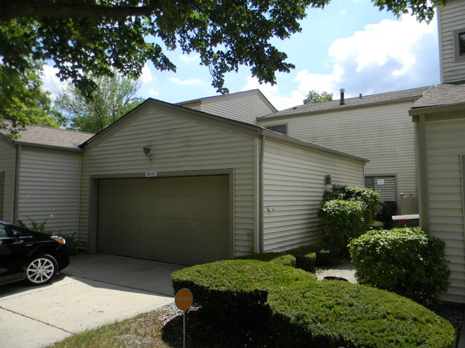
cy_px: 174
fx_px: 376
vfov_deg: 49.7
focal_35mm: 28
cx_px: 232
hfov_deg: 63.4
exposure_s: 1/207
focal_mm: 5
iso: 80
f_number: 7
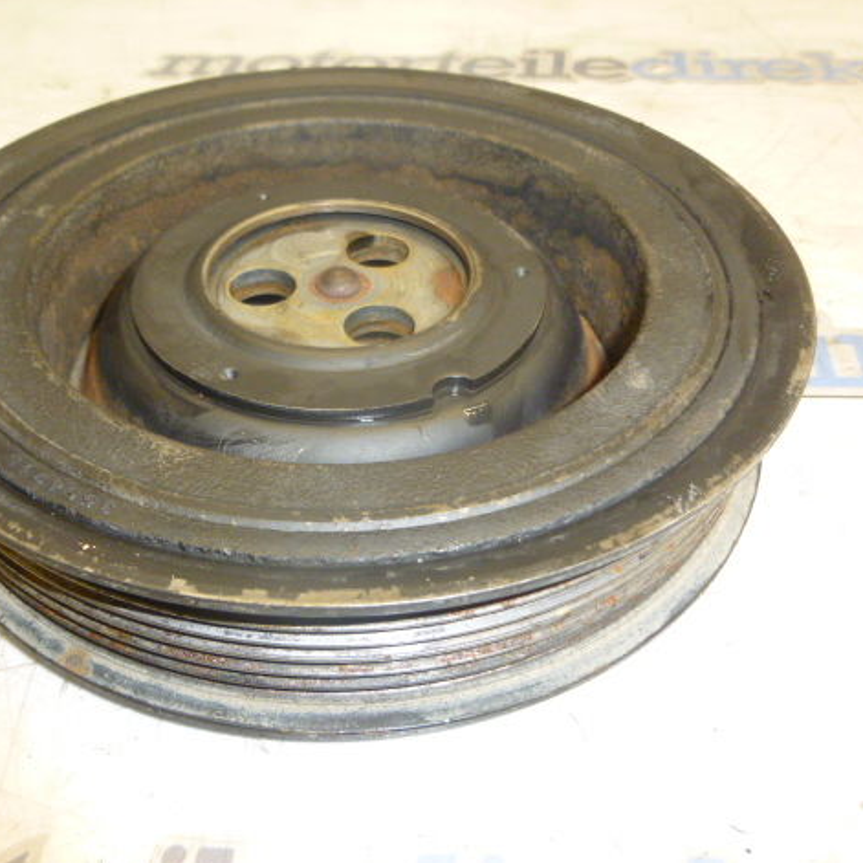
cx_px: 359
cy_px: 434
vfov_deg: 54.0
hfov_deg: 53.8
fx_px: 846
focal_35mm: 30
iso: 320
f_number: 3.1
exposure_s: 1/60
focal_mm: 4.5
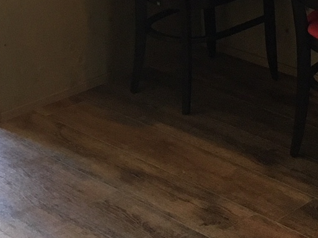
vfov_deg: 12.0
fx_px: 1048
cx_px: 338
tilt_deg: -8.2
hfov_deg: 16.8
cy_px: -177
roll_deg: +1.7
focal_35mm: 114
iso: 100
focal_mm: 4.15
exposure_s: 1/30
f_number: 2.2
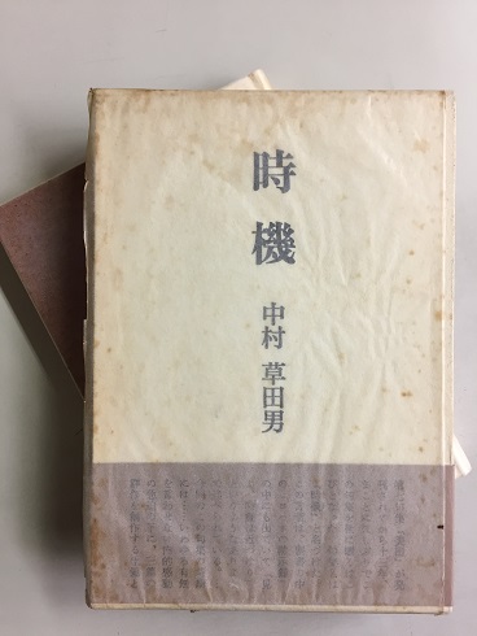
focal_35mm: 29
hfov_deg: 48.3
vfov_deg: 61.6
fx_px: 532
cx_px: 238
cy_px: 318
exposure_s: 1/33
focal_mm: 4.15
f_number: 2.2
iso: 80
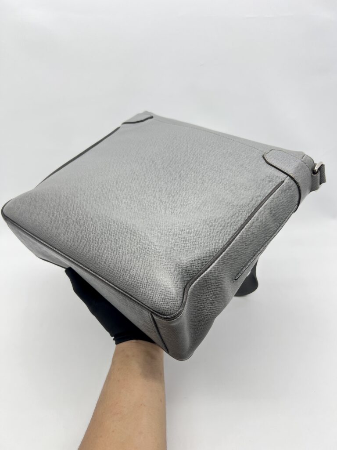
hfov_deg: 53.1
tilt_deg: -28.7
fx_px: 337
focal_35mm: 26
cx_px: 168
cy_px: 225
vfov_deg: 67.3
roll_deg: -0.1
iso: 40
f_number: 1.5
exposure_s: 1/100
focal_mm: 5.7
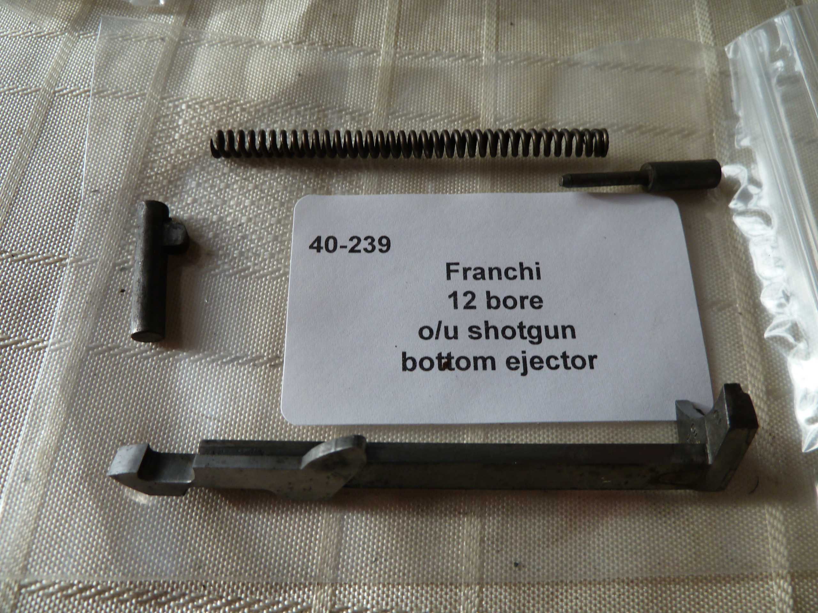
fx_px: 591
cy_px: 306
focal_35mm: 25
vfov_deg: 54.9
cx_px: 409
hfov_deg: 69.4
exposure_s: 1/50
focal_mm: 4.1
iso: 80
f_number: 3.3
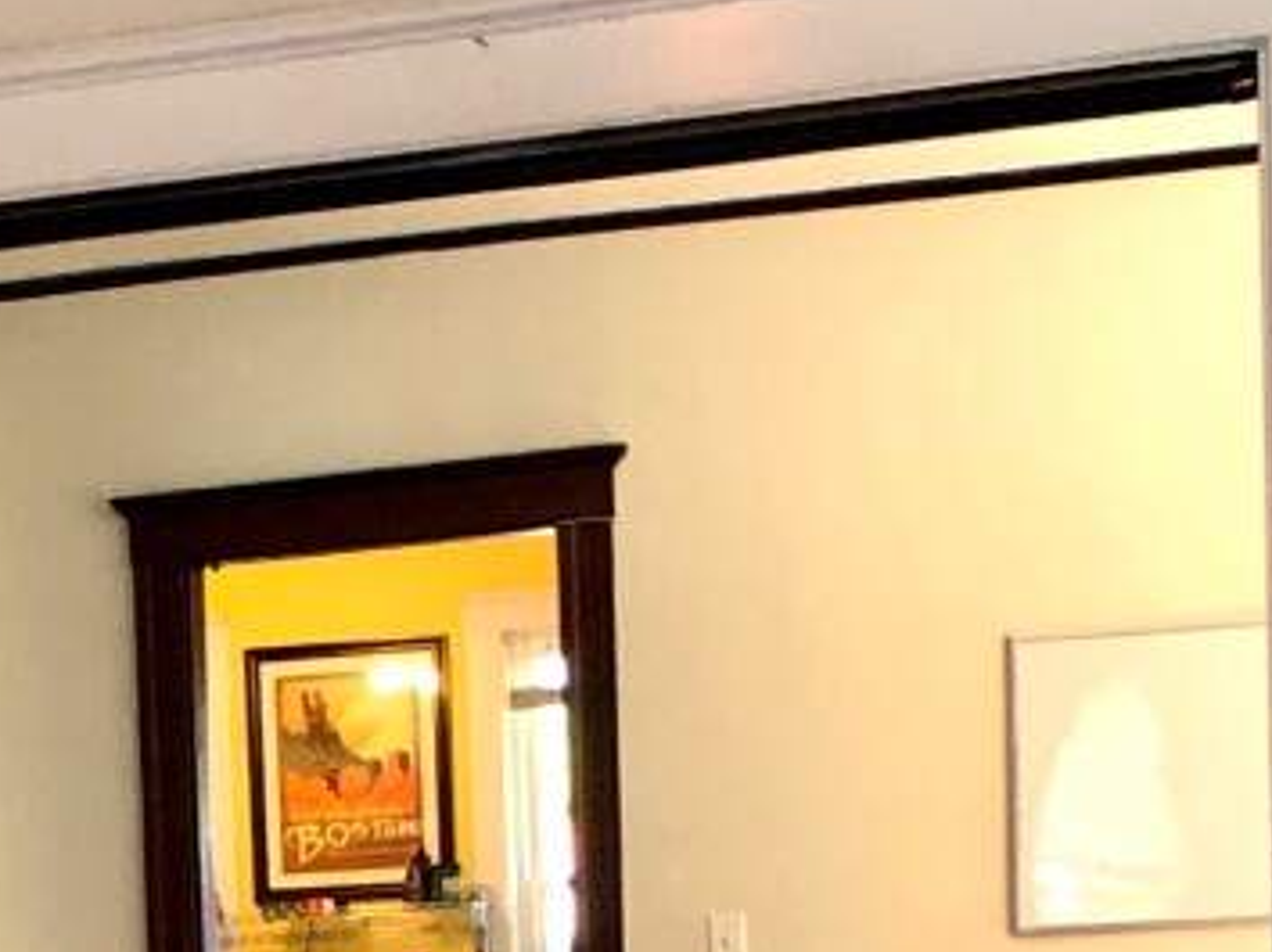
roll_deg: +3.2
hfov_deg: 12.1
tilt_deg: -5.7
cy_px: 1455
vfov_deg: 8.9
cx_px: 57
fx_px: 5949
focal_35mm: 162
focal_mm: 3.99
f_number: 1.8
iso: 80
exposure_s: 1/30
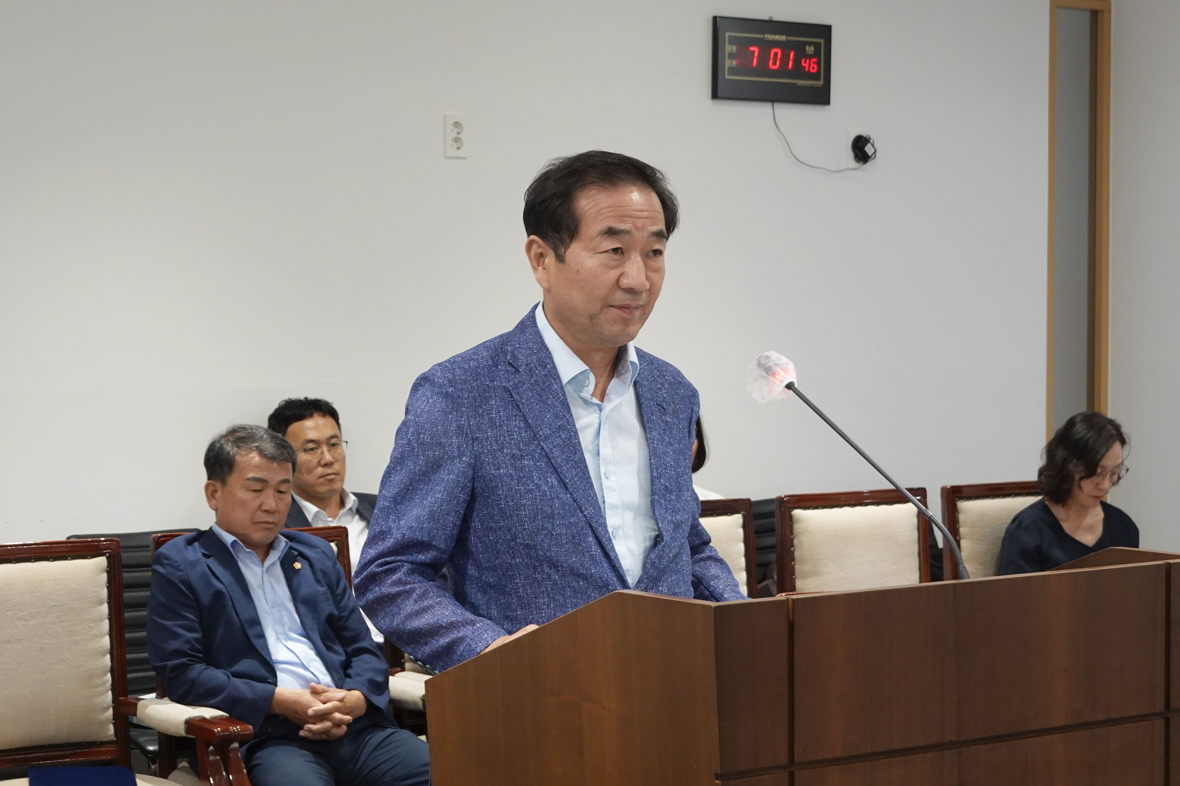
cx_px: 590
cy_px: 393
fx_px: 2229
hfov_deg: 29.7
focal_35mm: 68
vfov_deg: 20.0
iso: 800
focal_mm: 24.84
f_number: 4
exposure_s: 1/50
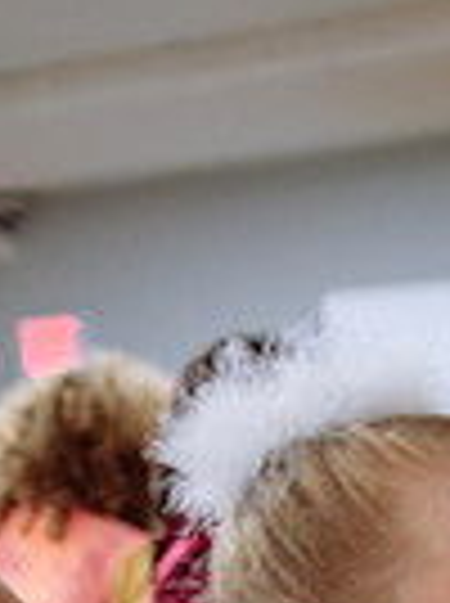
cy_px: 853
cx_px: 976
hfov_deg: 12.5
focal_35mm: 100
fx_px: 1739
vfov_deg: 18.0
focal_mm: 24
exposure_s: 1/250
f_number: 1.4
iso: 800
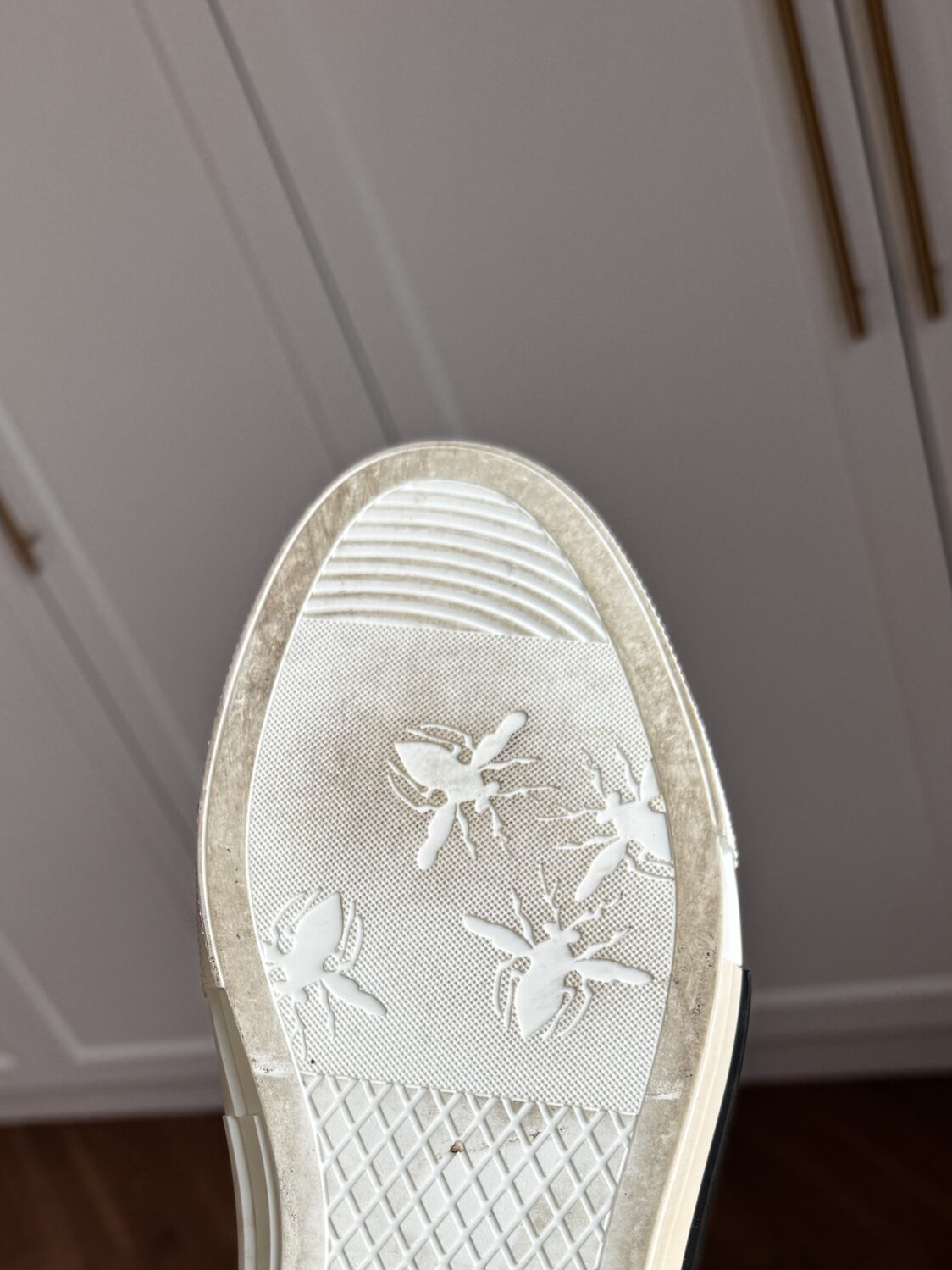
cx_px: 380
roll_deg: +28.5
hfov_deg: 35.0
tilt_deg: -35.9
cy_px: 1067
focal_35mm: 41
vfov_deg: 43.0
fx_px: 1504
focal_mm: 6.76
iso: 50
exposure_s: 1/126
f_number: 1.78
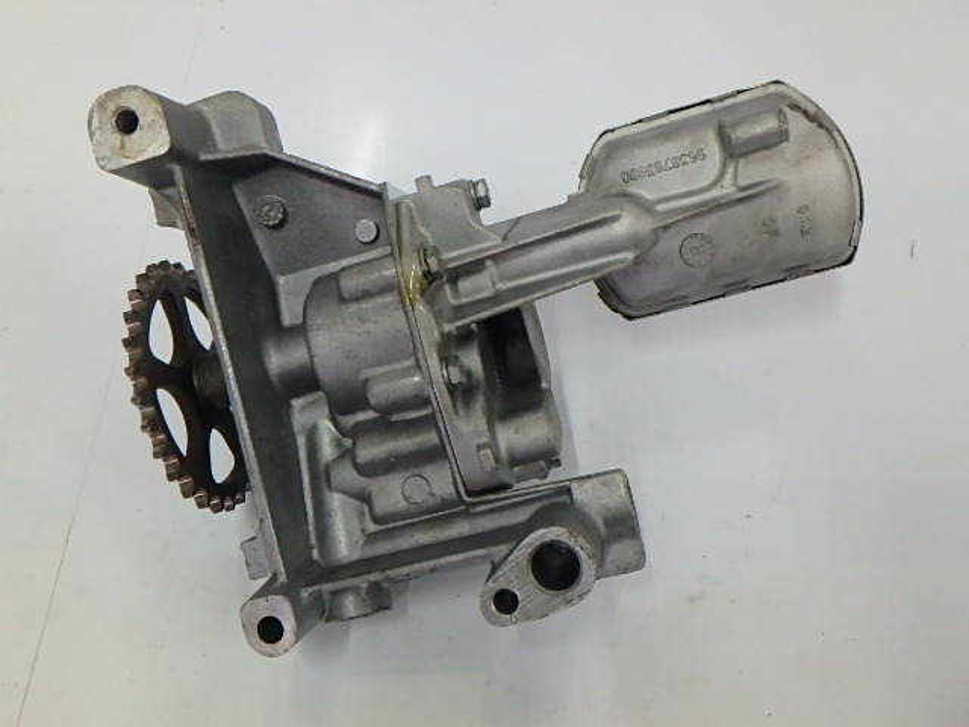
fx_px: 952
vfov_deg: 41.8
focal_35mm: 34
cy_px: 364
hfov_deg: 54.0
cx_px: 484
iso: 800
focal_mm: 6
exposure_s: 1/30
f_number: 4.9
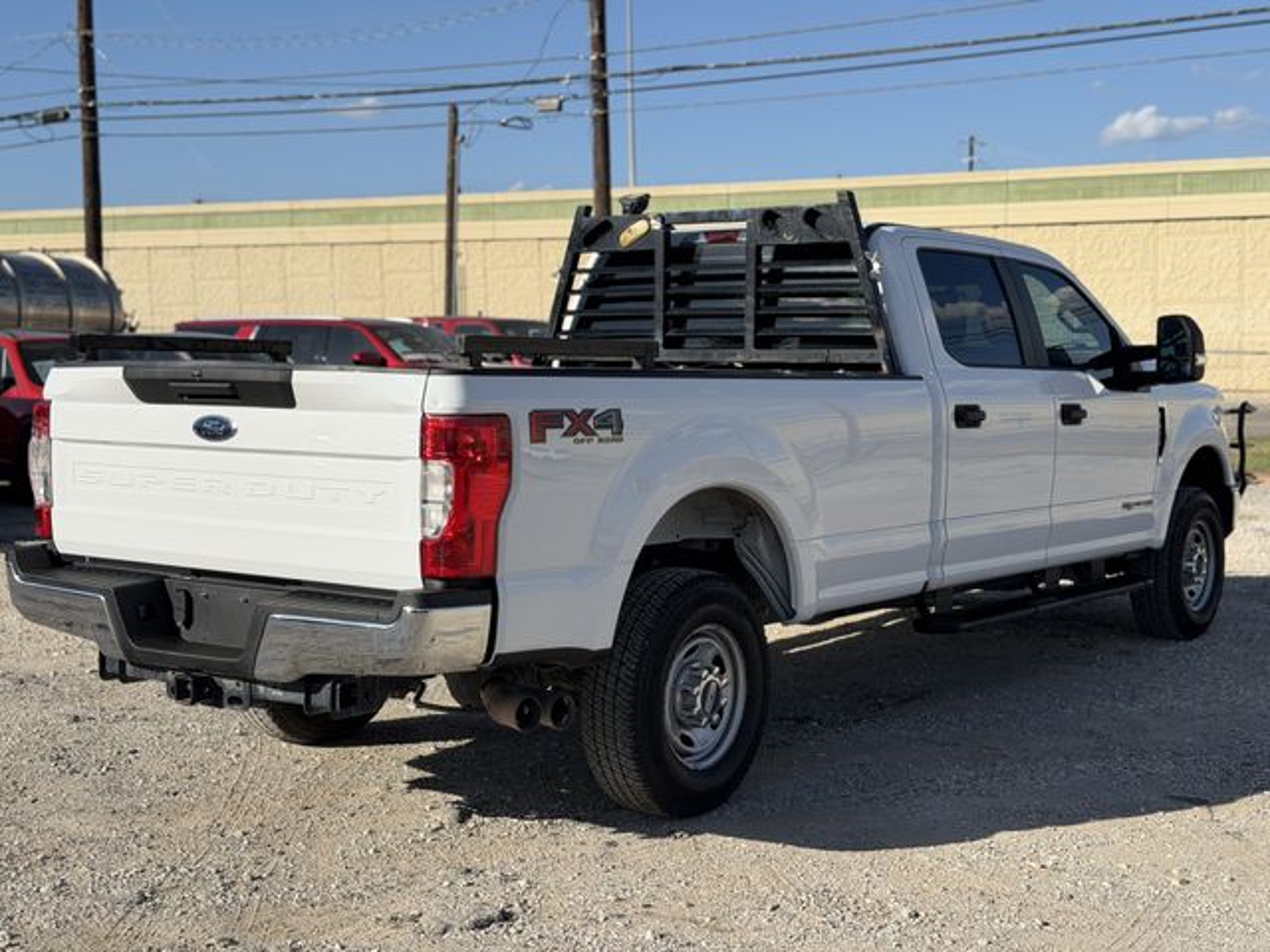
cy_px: 476
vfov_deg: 30.3
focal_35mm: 48
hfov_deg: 39.7
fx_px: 1761
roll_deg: +2.3
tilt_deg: -4.8
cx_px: 635
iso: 64
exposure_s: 1/6536
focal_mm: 6.76
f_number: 1.78
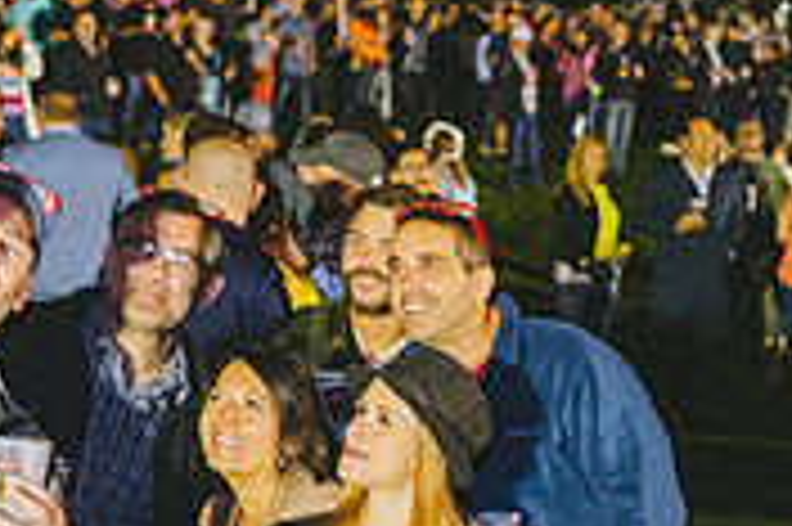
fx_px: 1736
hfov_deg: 25.5
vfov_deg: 16.9
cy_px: 515
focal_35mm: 79
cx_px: 558
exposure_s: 1/80
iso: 2000
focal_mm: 24
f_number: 2.8
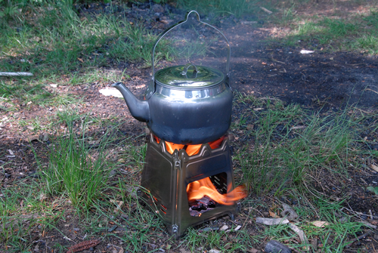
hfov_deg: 41.1
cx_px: 189
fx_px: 505
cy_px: 126
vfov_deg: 28.2
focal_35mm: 48
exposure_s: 1/125
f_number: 11
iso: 640
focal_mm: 32
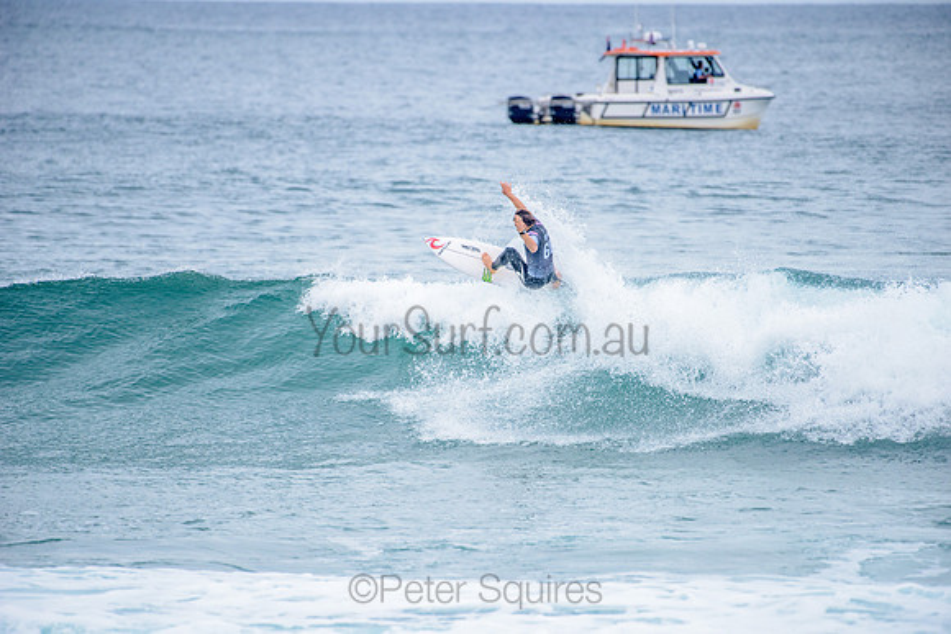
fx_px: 13211
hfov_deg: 4.1
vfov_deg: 2.8
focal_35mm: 500
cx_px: 476
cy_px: 317
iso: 400
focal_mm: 500
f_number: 5.6
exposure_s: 1/2000
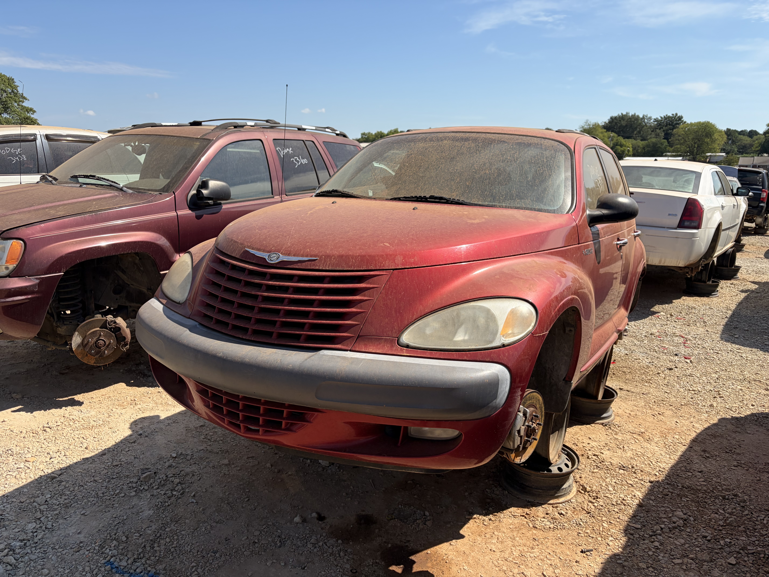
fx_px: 578
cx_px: 384
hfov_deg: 67.3
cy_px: 288
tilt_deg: -12.2
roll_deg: -0.1
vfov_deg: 53.1
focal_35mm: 26
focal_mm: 5.96
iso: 64
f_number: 1.6
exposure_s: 1/3831
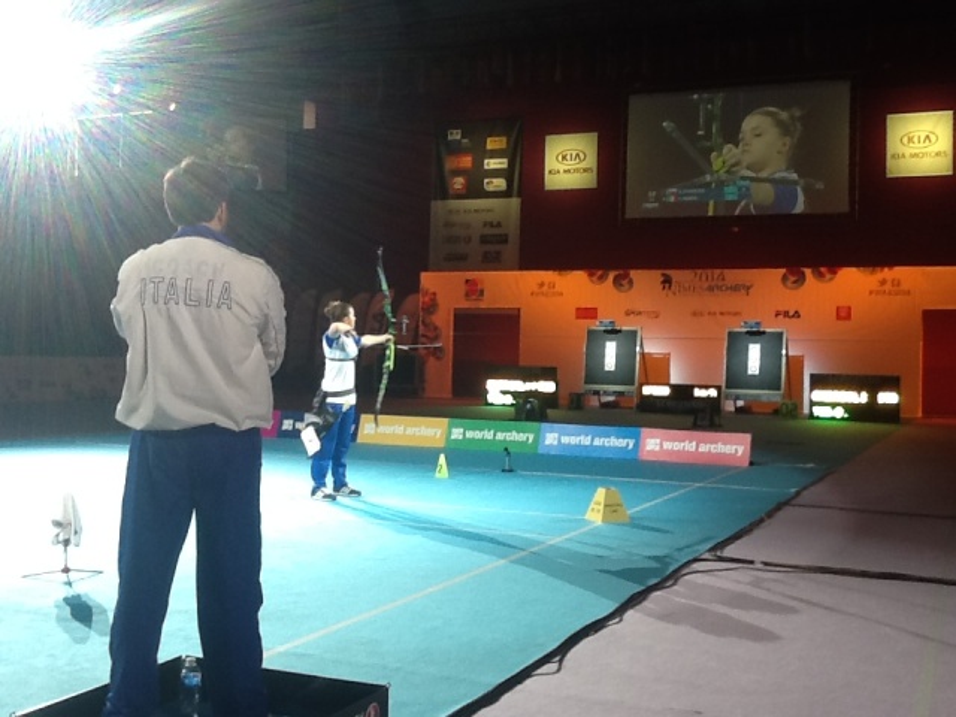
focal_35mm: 44
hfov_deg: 42.9
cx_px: 478
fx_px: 1215
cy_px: 358
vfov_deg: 32.9
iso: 40
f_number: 2.4
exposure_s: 1/30
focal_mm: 2.03
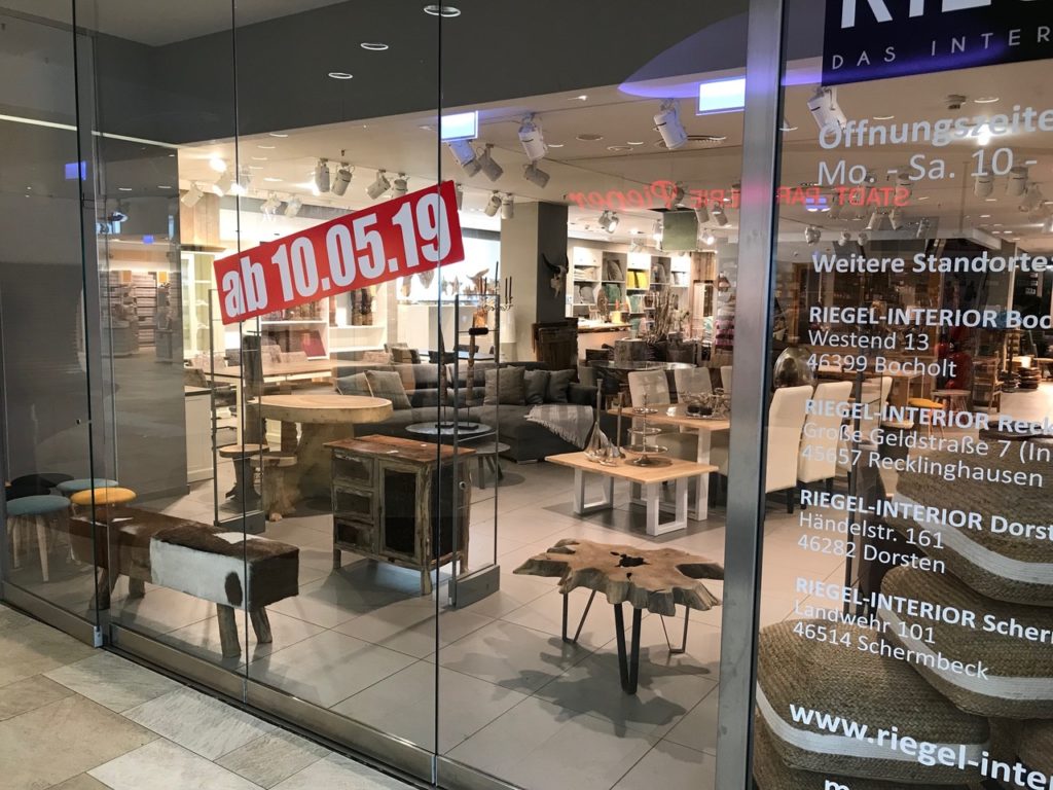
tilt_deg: -6.6
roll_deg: -0.7
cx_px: 526
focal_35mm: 28
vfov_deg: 49.7
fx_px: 852
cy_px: 395
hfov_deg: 63.4
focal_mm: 3.99
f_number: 1.8
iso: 32
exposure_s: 1/20
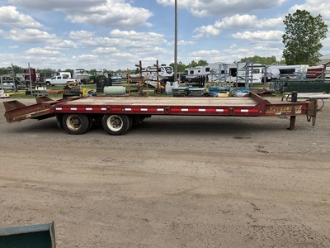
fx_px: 276
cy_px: 124
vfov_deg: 48.2
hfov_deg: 61.7
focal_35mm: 29
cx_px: 165
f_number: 1.8
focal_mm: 3
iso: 25
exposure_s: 1/1626
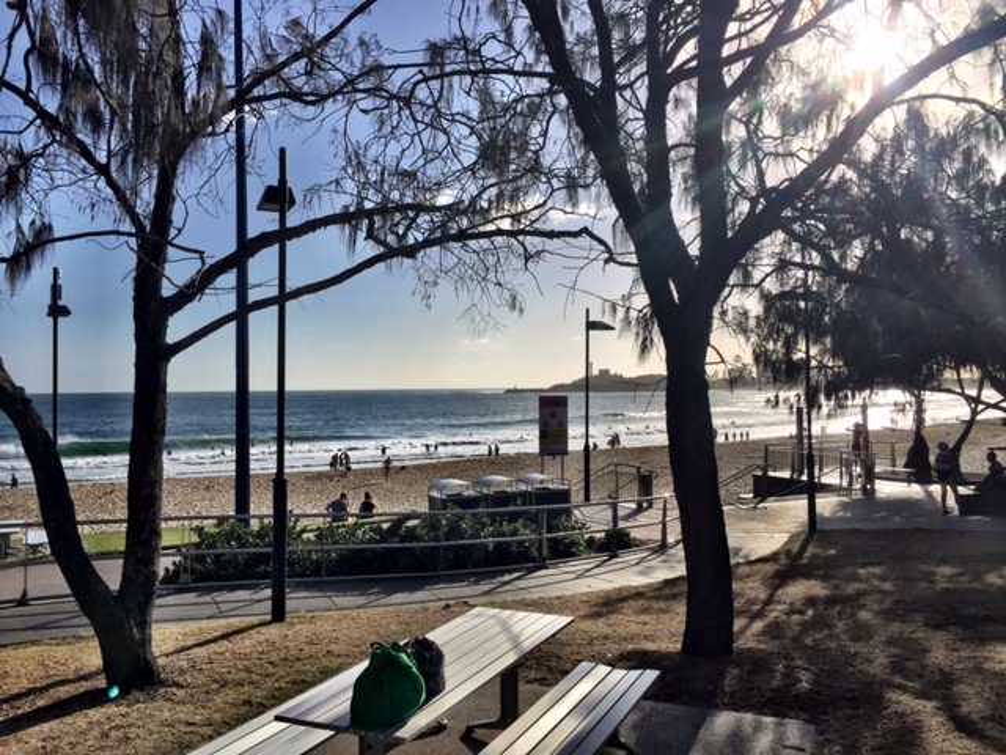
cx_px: 503
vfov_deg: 48.2
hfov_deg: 61.7
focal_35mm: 29
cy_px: 378
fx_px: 843
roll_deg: -0.4
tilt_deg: +2.0
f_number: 2.2
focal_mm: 4.15
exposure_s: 1/6623
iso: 32
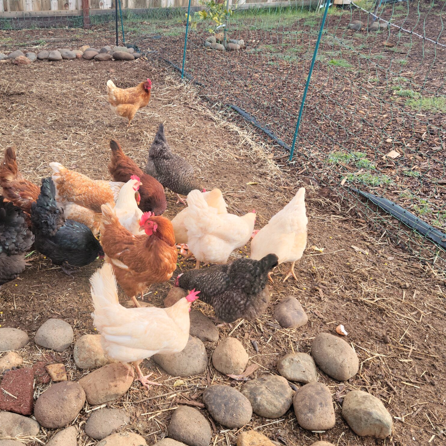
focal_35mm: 34
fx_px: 496
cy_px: 224
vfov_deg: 48.5
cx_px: 164
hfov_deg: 47.9
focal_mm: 5.9
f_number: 2
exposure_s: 1/188
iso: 25
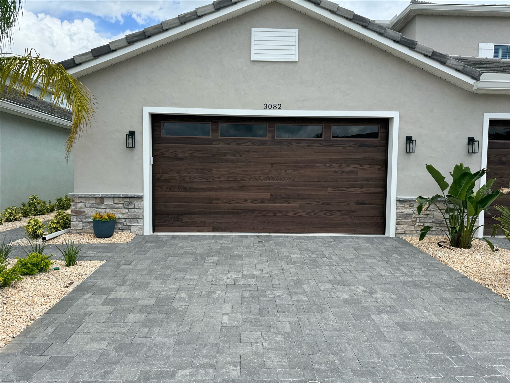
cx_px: 255
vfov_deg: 56.8
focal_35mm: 24
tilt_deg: -3.8
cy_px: 192
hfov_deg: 71.6
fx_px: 354
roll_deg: -0.3
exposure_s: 1/4608
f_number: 1.78
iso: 80
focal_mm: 6.76
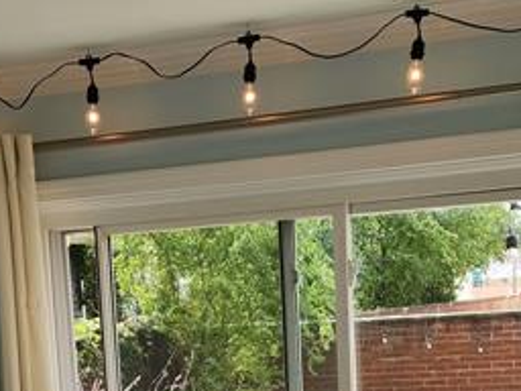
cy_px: 519
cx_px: 165
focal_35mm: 92
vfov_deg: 15.3
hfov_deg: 21.2
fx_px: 1385
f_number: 1.8
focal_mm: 6.4
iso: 12
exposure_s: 1/135
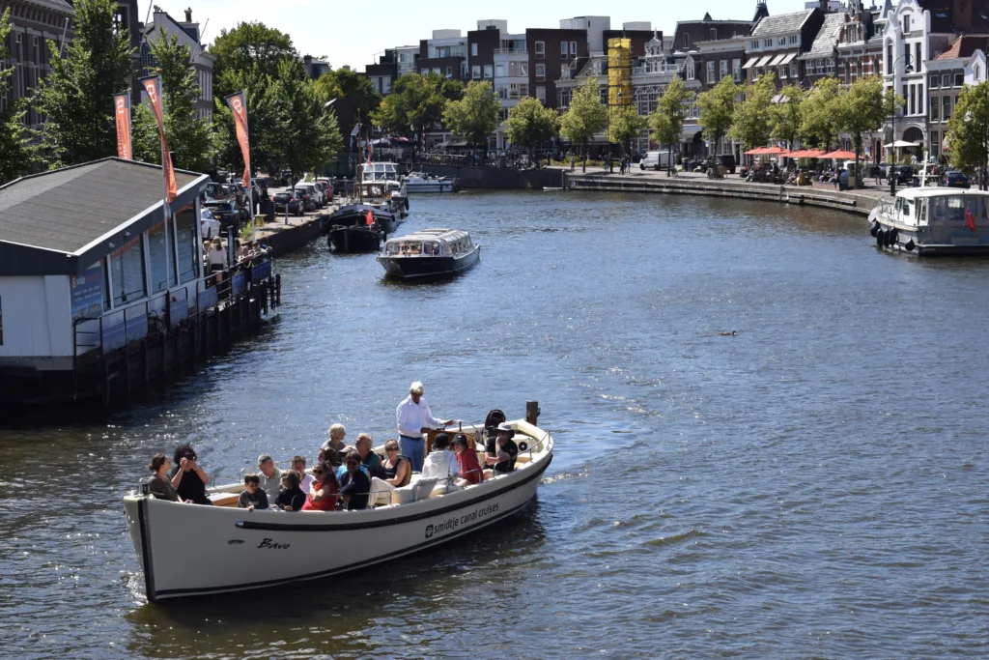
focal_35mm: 68
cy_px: 330
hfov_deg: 29.9
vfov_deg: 20.2
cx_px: 494
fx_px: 1855
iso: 200
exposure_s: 1/400
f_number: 10
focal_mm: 45
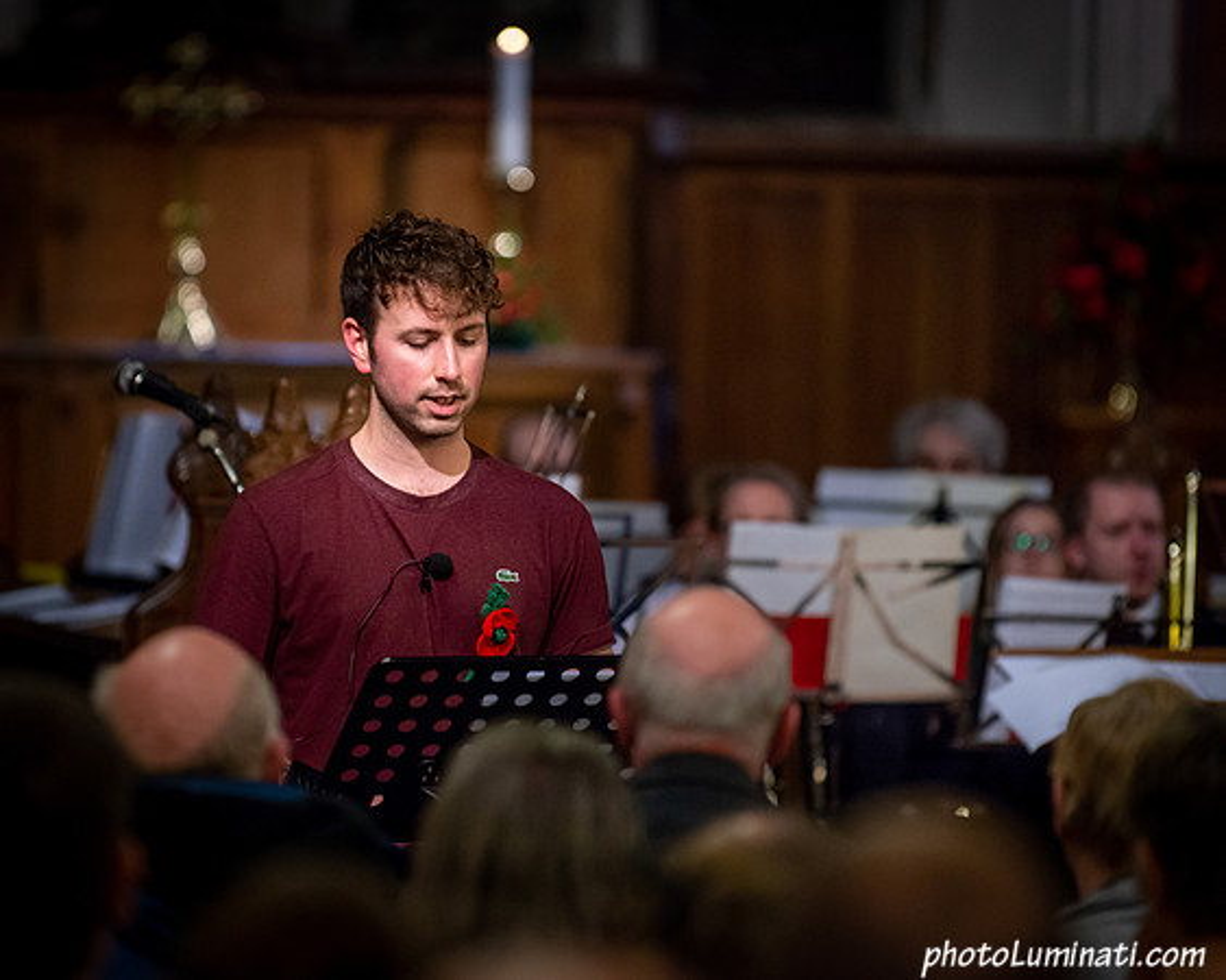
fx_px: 9361
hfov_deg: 7.5
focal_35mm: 258
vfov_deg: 6.0
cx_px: 505
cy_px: 443
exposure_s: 1/125
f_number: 2.8
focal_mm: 200
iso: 2500
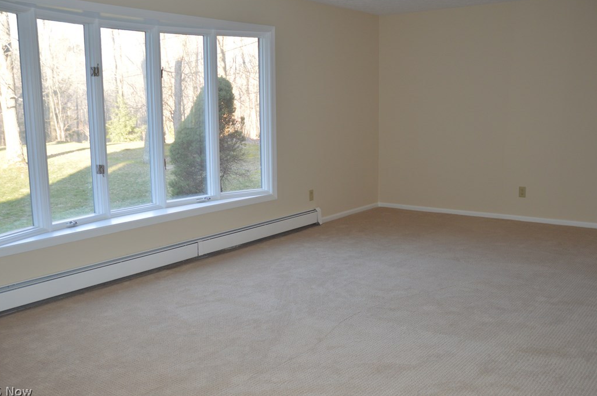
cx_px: 288
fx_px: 629
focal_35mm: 38
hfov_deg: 50.7
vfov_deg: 35.0
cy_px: 192
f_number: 4
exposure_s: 1/100
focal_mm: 24
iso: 400
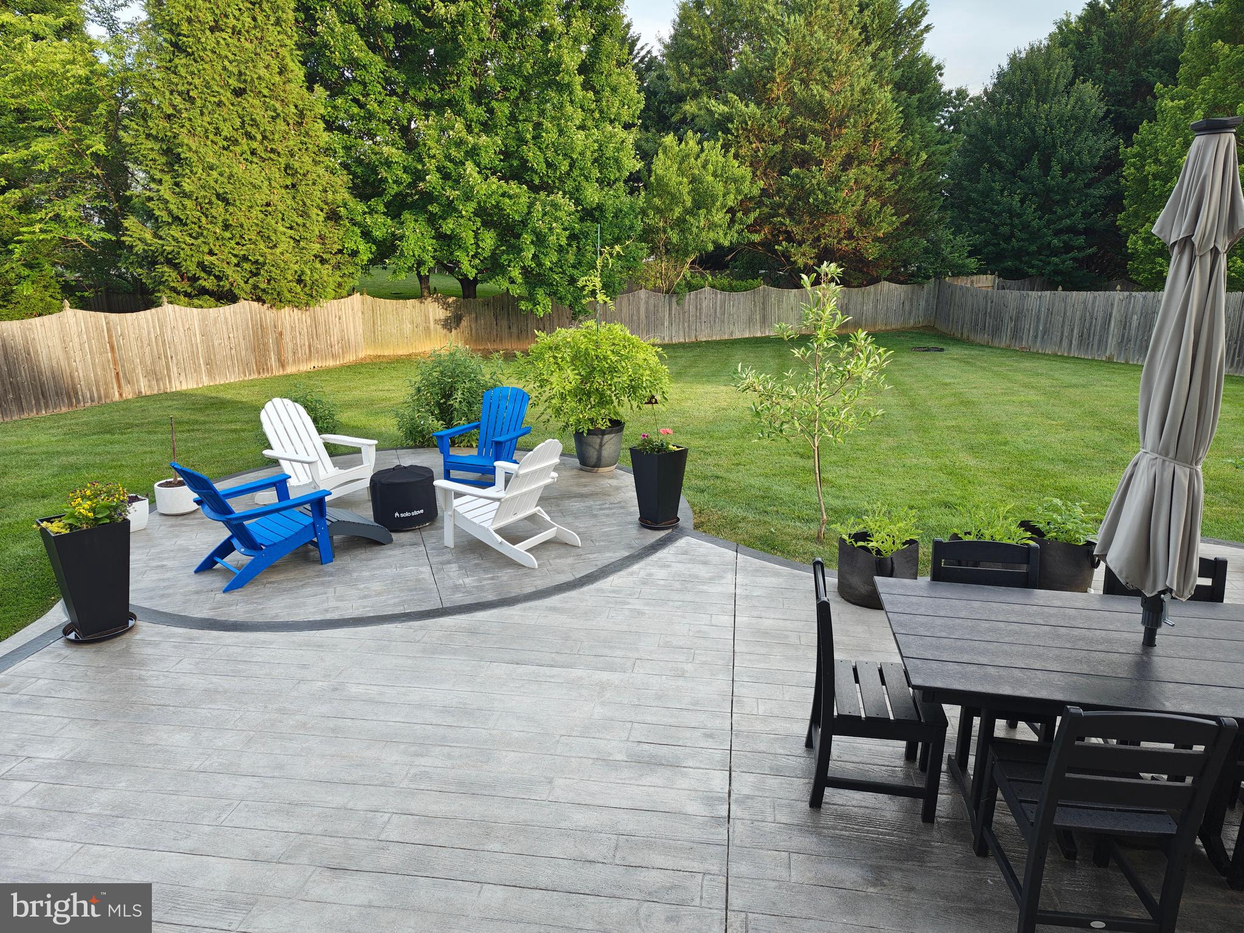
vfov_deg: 56.8
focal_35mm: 24
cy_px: 466
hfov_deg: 71.6
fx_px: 862
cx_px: 622
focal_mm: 5.41
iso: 375
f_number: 1.8
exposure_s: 1/120
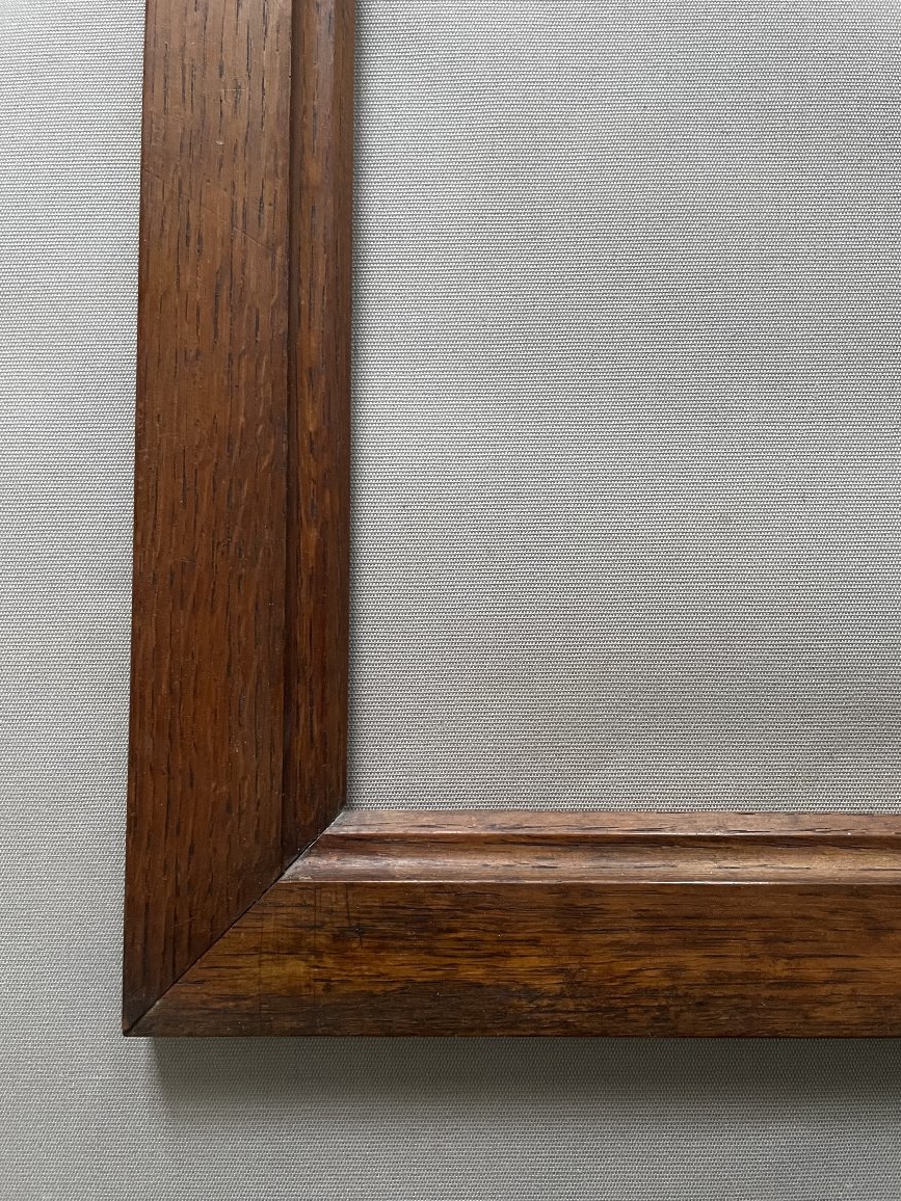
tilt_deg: -87.5
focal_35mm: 27
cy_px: 621
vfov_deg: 65.3
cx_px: 448
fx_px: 937
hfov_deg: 51.4
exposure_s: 1/56
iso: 500
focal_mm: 4.2
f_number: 1.6
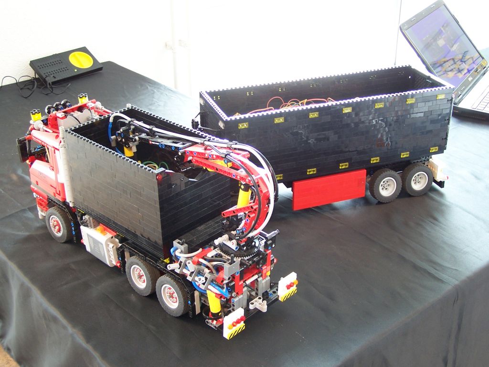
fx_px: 678
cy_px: 184
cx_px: 244
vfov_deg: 30.3
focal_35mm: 48
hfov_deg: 39.7
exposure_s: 1/3
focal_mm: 8
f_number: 3
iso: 80
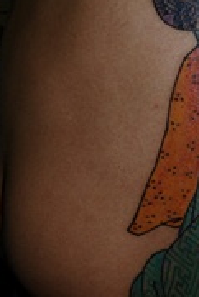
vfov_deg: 16.1
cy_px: 100
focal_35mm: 127
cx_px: 198
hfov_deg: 10.7
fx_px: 1051
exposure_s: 1/60
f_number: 4.5
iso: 400
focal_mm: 32
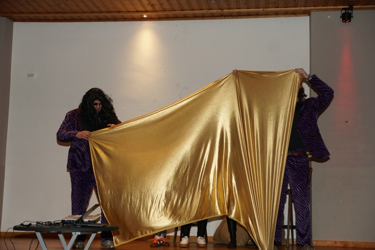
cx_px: 188
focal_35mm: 60
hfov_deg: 33.4
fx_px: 625
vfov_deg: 22.6
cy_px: 125
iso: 400
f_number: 4.5
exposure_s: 1/160
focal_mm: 40
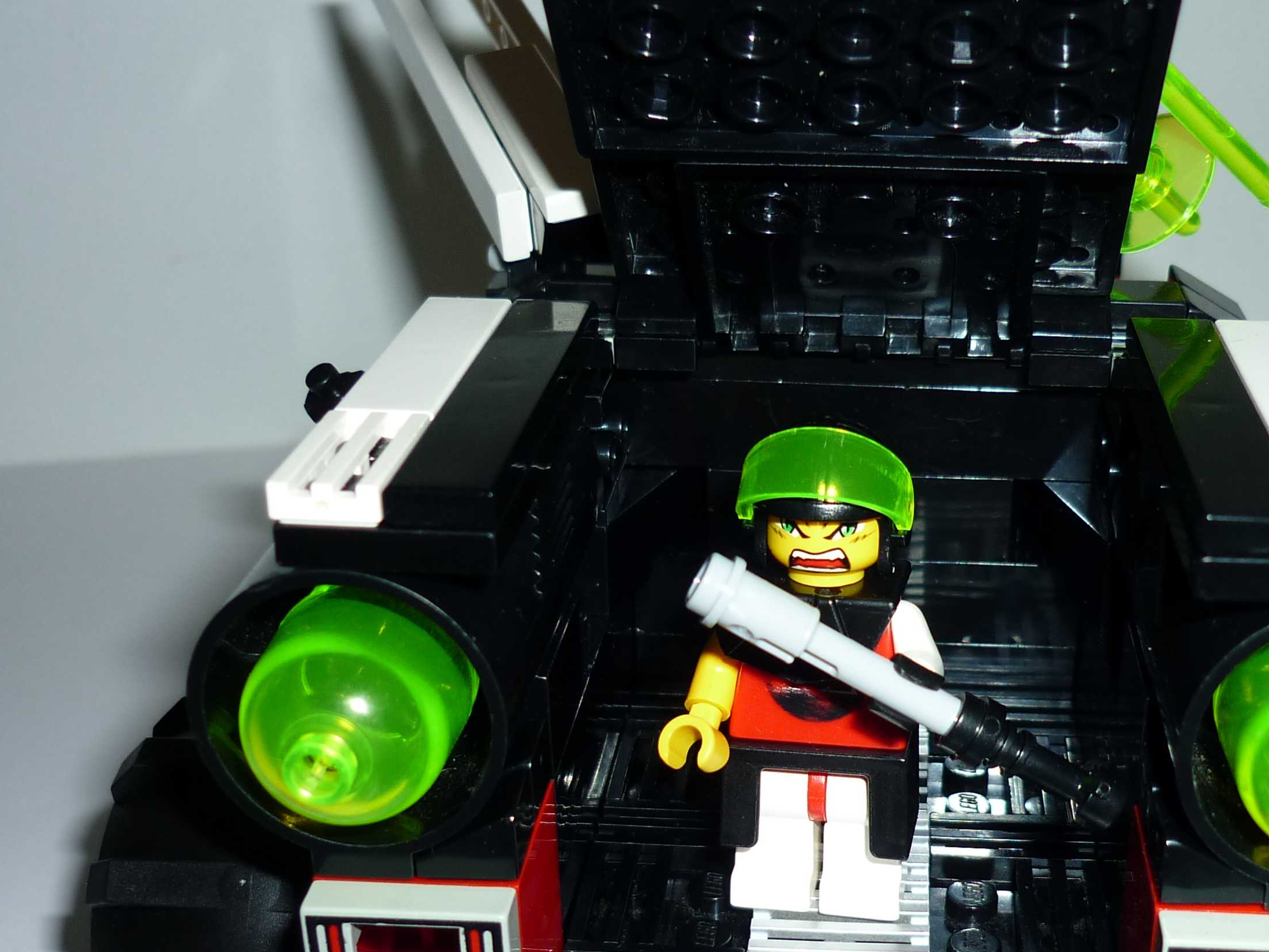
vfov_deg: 29.4
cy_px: 666
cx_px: 793
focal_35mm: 49
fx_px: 1797
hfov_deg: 38.7
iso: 100
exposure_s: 1/30
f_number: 2.8
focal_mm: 5.5
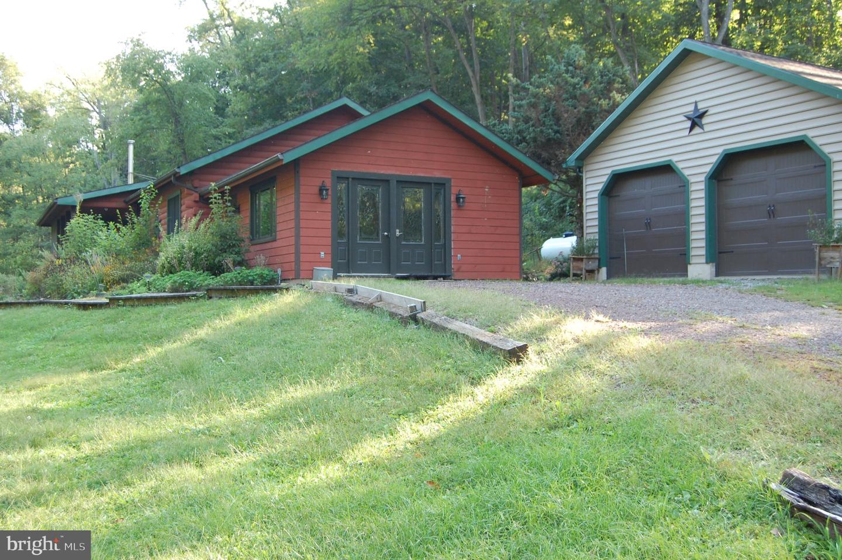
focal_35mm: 34
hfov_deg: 55.2
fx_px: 806
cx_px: 421
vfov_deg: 38.3
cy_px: 280
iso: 400
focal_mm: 23
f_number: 5
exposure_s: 1/100
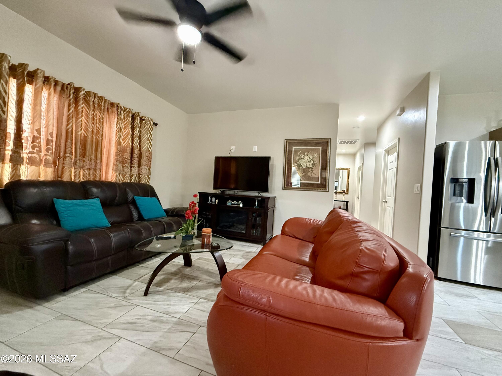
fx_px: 203
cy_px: 188
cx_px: 251
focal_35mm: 14
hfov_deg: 102.1
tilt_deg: -1.3
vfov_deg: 85.7
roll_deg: -4.1
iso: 1000
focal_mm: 2.22
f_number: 2.2
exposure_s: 1/60
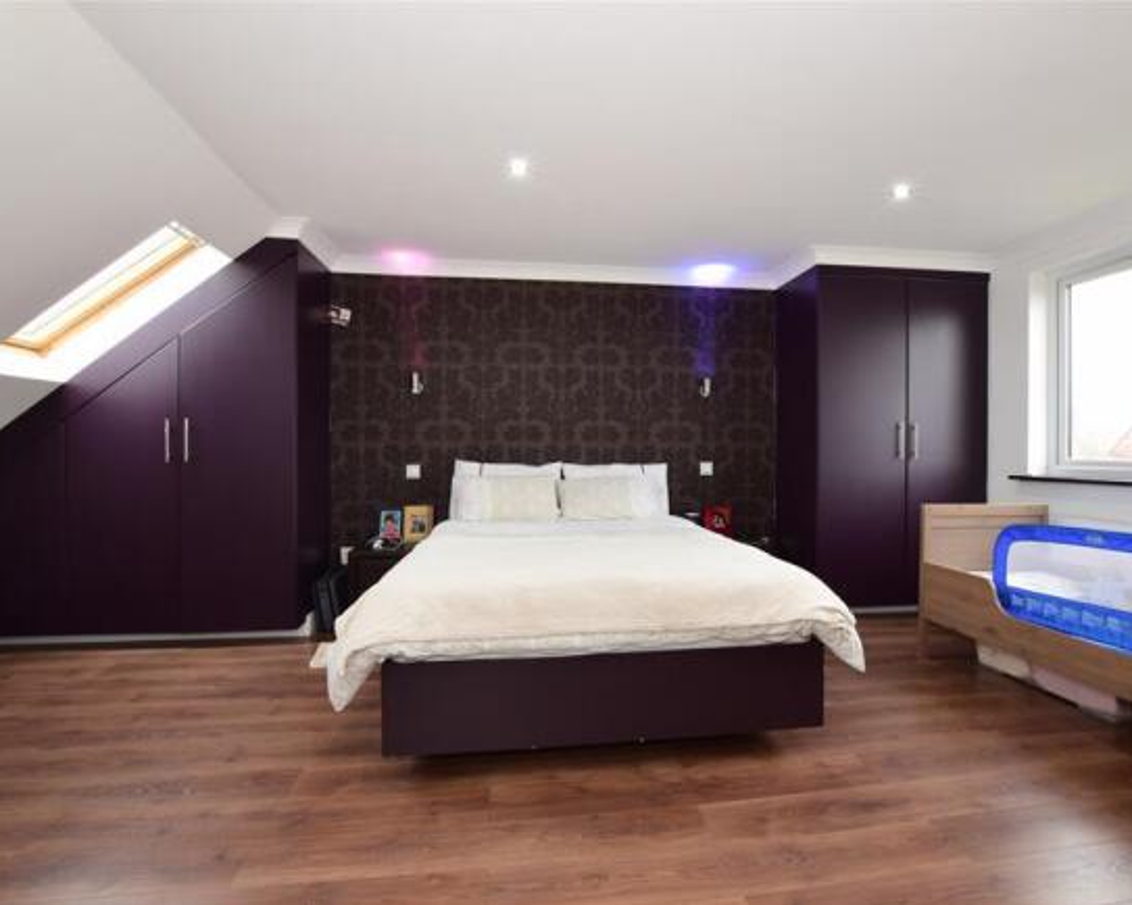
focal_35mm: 17
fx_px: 569
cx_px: 598
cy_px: 454
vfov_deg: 76.9
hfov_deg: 89.6
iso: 400
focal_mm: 10
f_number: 16
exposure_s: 1/3
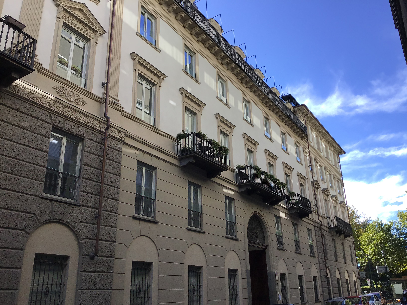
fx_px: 364
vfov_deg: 45.4
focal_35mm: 31
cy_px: 152
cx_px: 204
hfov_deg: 58.4
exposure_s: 1/539
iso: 25
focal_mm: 3.3
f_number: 2.4
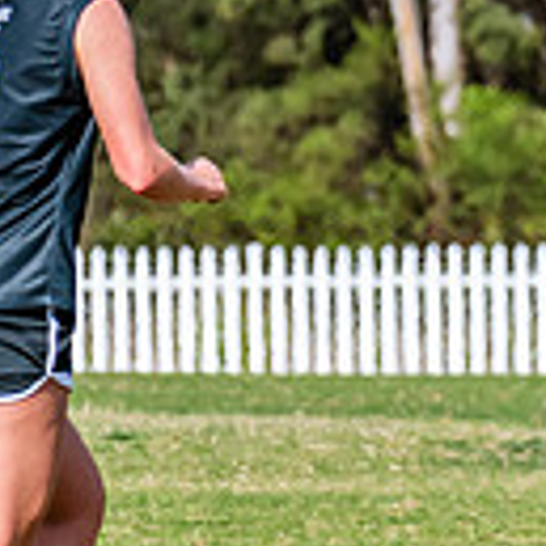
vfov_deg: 1.4
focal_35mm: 1254
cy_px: -198
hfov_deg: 1.4
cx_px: 1294
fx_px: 22378
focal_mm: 250
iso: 800
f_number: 10
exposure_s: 1/1250
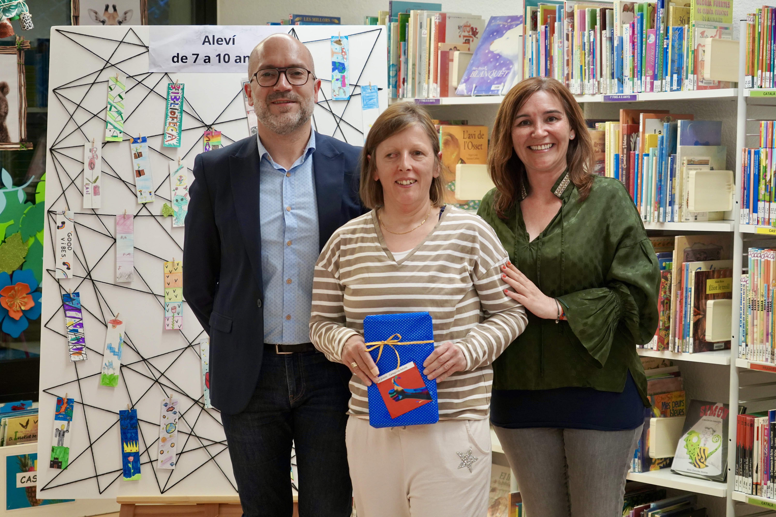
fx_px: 1660
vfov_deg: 17.7
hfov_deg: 26.3
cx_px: 388
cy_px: 258
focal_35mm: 77
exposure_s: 1/160
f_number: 5.6
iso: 2000
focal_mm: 77
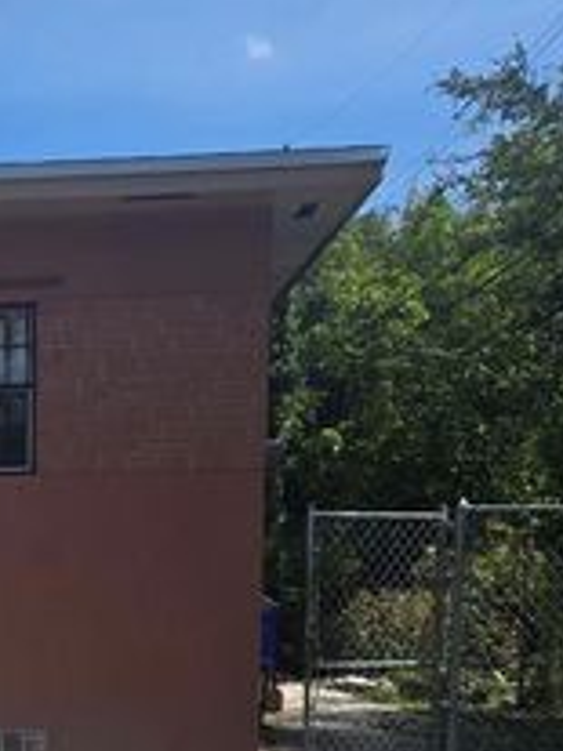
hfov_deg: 18.4
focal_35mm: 74
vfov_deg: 24.9
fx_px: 1606
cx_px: -182
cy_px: 775
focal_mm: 6.3
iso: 12
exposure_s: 1/1024
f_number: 1.7
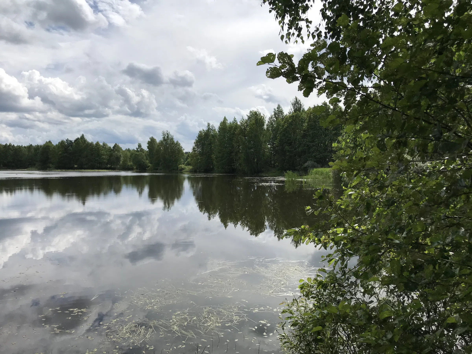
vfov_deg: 49.7
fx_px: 382
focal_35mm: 28
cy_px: 177
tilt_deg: -1.1
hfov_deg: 63.4
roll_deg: +1.7
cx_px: 236
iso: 20
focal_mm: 3.99
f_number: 1.8
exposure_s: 1/3831
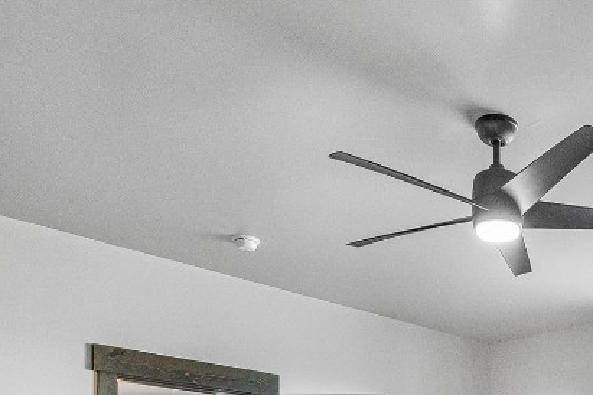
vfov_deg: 25.9
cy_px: 548
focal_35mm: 42
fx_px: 692
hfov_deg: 41.4
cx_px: 568
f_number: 7.1
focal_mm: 10
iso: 800
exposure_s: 1/50
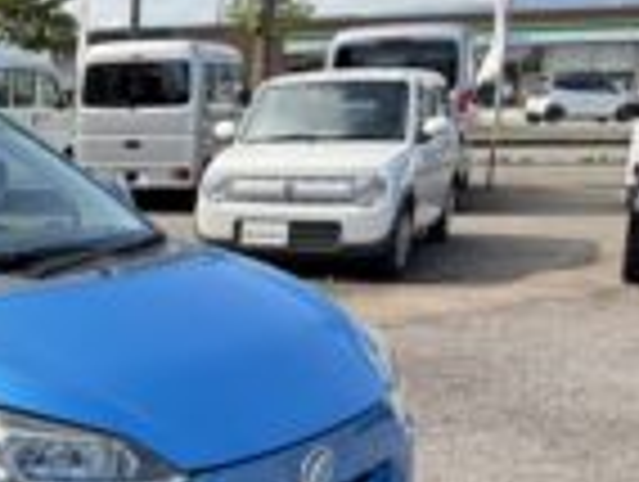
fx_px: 1183
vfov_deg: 22.2
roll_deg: +0.6
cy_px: 466
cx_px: -140
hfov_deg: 26.6
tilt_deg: -16.0
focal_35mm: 64
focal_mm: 5.96
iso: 64
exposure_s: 1/1364
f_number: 1.6
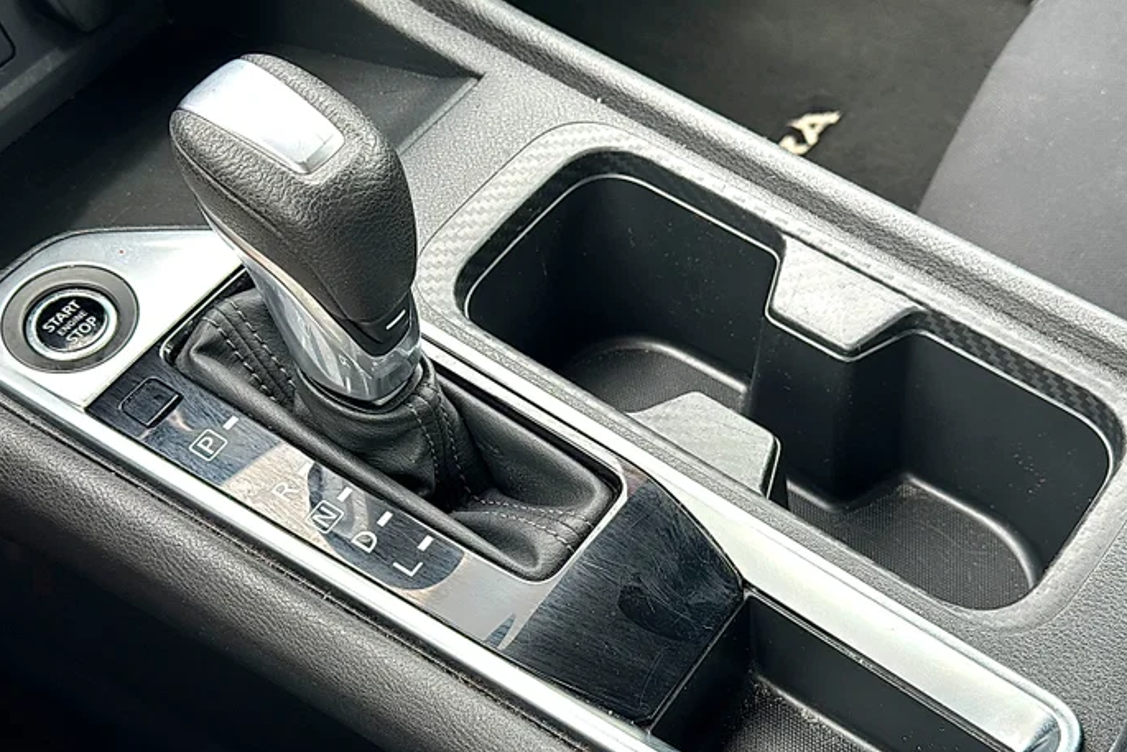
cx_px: 573
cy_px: 379
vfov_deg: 26.5
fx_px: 1597
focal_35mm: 51
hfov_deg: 38.9
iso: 50
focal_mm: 6.86
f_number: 1.78
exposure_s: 1/179
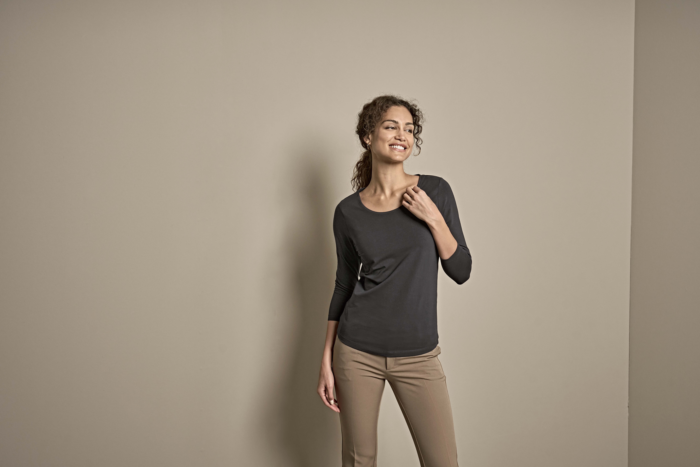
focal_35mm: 46
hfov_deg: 42.7
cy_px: 234
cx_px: 350
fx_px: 894
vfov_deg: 29.2
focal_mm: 46
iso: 1000
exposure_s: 1/400
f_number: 8
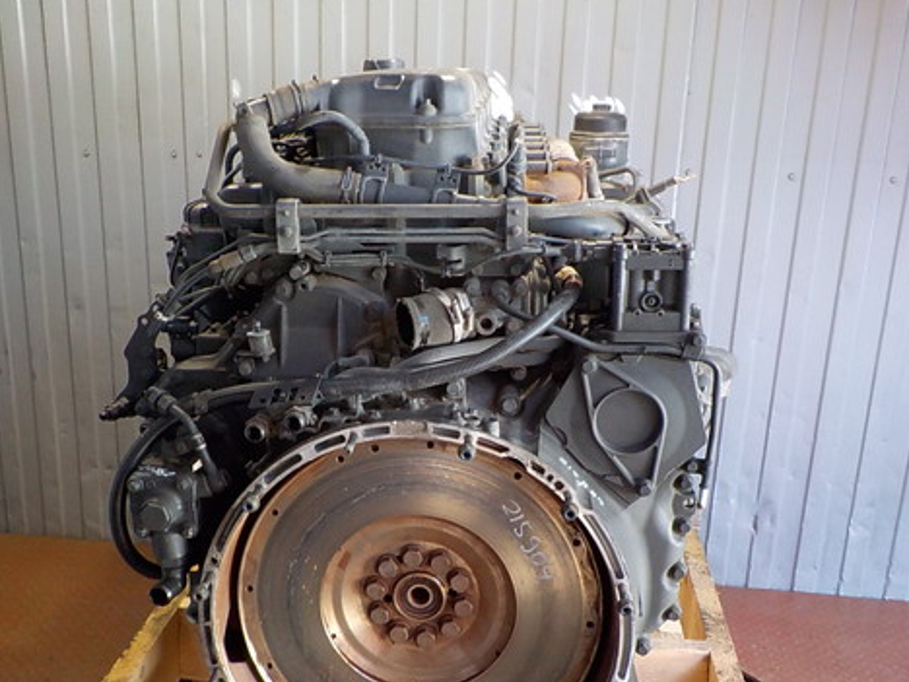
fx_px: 1077
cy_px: 437
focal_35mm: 41
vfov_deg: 34.9
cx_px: 394
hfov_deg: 45.7
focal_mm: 4.1
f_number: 3.3
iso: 200
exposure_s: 1/30
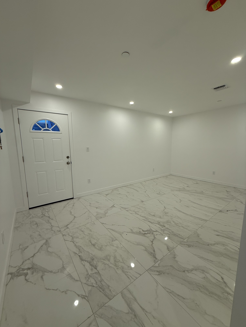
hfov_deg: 85.7
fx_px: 133
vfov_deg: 102.1
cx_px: 123
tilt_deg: -7.3
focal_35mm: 14
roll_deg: +0.8
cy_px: 164
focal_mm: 2.22
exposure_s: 1/120
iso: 80
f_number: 2.2
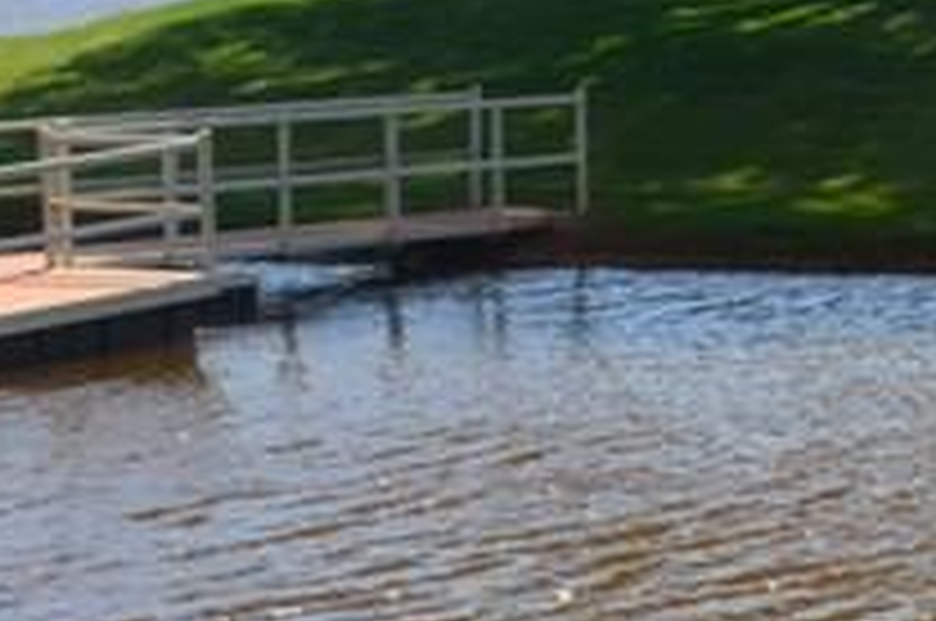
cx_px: 1562
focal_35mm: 208
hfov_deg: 9.5
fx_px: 5400
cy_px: 227
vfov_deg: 6.6
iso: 400
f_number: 10
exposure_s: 1/320
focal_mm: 36
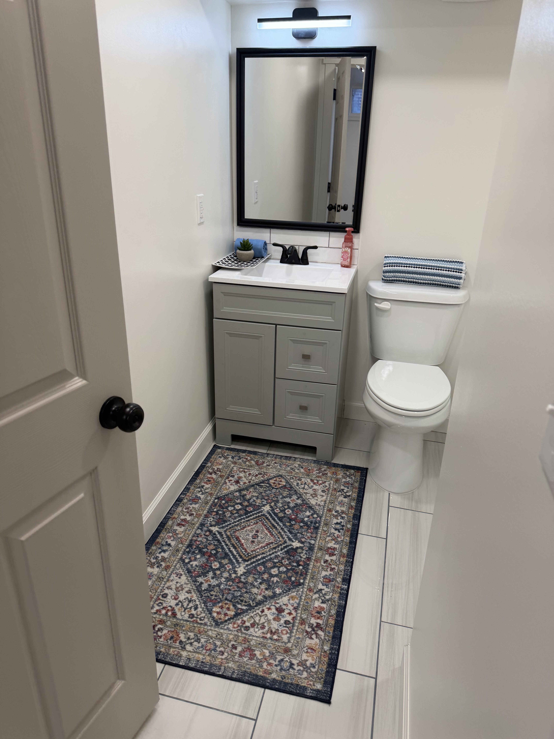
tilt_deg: -23.0
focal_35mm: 24
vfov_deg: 71.6
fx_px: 512
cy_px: 370
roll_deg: +0.6
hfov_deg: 56.8
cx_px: 277
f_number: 1.78
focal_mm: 6.76
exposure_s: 1/121
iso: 80
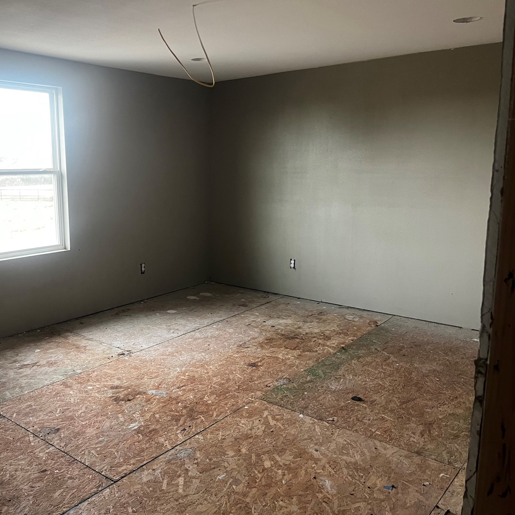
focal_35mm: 31
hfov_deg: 51.8
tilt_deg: -9.9
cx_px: 182
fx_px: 522
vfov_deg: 52.5
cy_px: 256
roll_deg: +0.8
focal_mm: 5.1
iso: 320
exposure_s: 1/60
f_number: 1.6
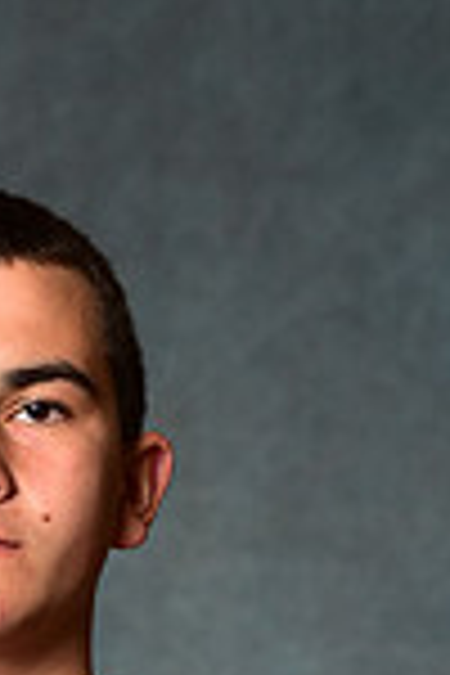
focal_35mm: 270
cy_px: 855
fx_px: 5062
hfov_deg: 5.1
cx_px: -137
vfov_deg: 7.6
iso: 100
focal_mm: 70
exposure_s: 1/200
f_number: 4.5
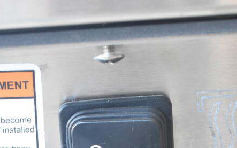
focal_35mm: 142
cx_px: 131
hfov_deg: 14.7
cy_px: 211
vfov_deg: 9.0
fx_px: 918
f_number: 5
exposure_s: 1/80
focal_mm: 45
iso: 3600
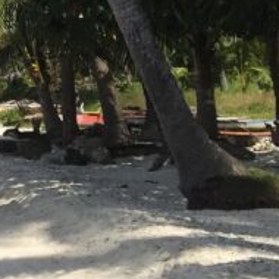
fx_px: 1258
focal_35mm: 138
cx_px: -338
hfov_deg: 11.1
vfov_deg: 11.6
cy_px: -241
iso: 32
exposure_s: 1/2475
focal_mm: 4.15
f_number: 2.2
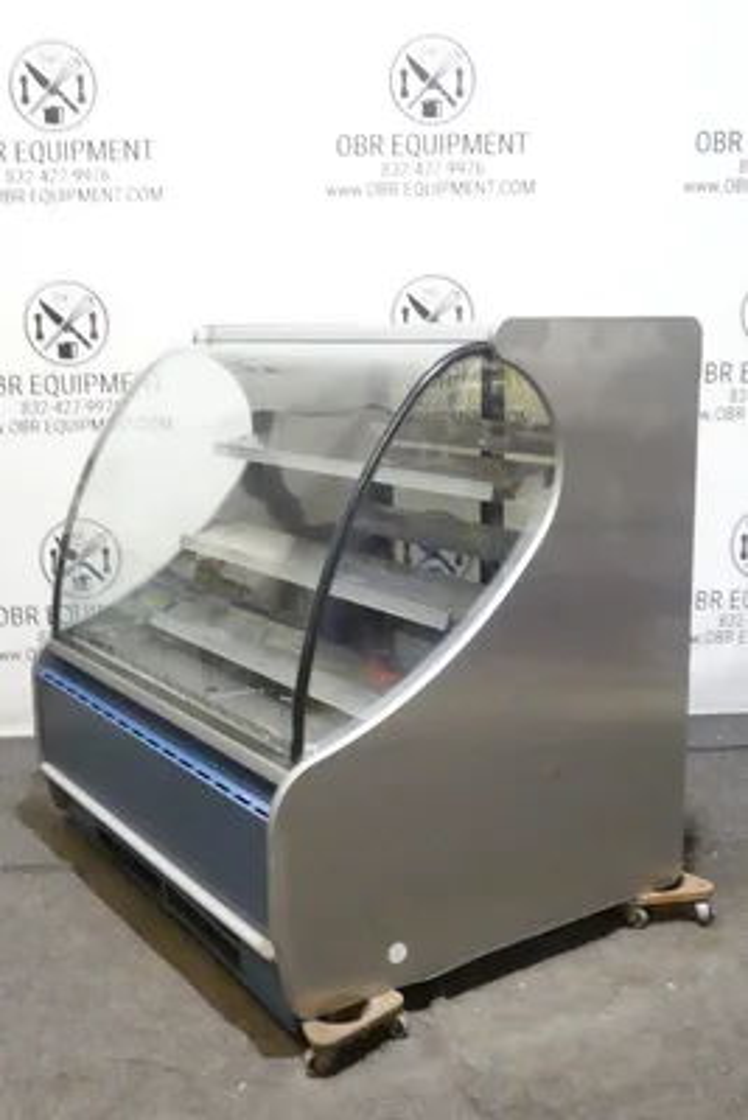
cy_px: 560
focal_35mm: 39
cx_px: 374
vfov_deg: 49.5
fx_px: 1214
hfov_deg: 34.2
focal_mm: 14.4
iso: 6400
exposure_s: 1/15
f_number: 10
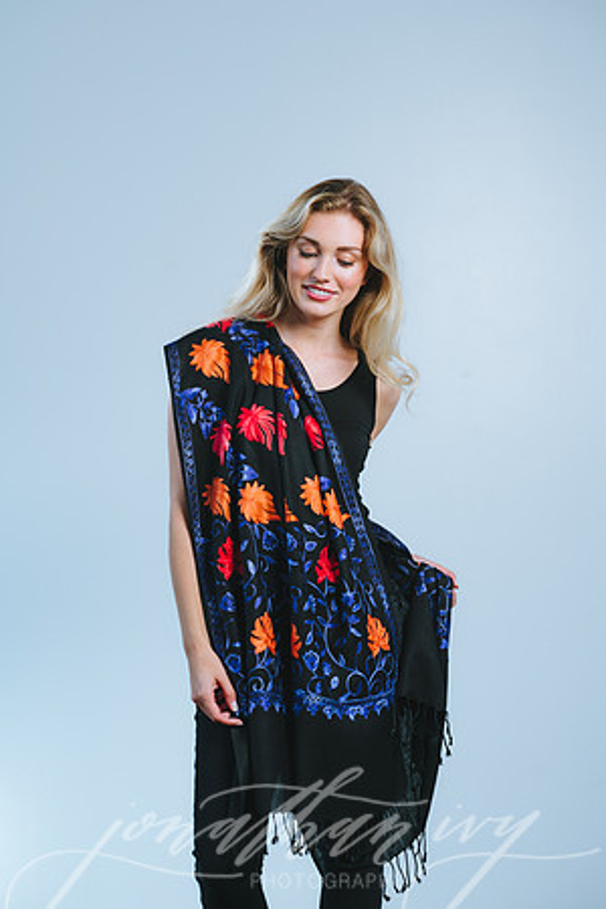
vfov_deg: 23.9
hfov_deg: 16.1
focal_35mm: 85
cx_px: 303
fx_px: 2146
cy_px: 454
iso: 100
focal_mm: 85
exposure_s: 1/160
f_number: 4
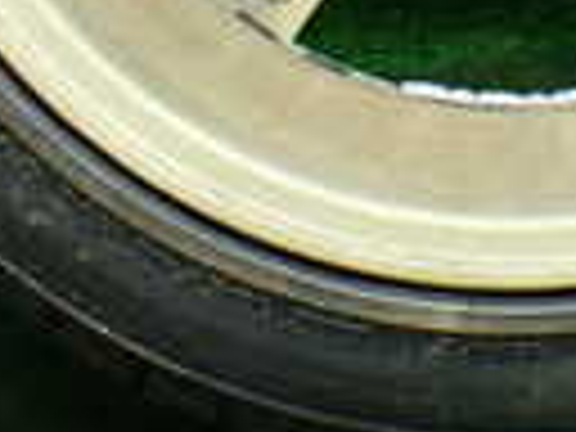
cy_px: -346
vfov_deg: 10.0
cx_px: 486
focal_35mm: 141
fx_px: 2346
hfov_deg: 13.9
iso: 800
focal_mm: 5.4
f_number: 2.3
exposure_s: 1/125
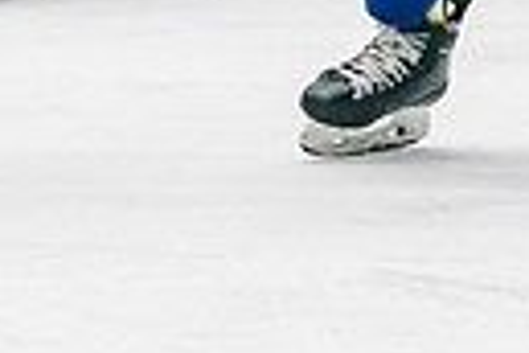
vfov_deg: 1.9
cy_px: -509
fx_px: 10873
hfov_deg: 2.8
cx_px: 258
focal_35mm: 740
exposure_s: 1/1250
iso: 3200
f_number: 2.8
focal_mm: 116
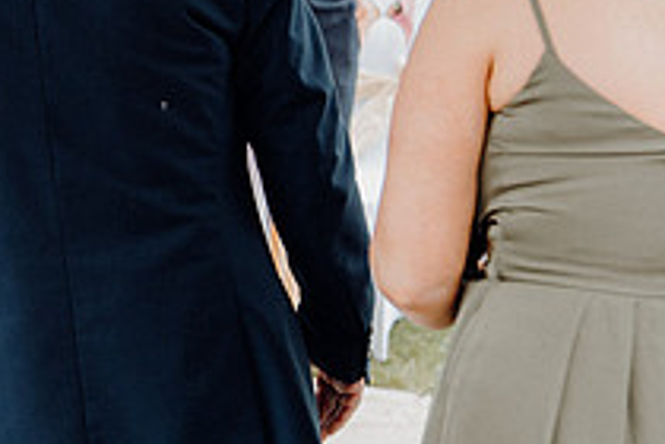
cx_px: -238
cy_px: 84
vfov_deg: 11.0
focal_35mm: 124
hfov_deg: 15.6
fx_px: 2290
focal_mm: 45
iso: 200
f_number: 3.5
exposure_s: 1/200
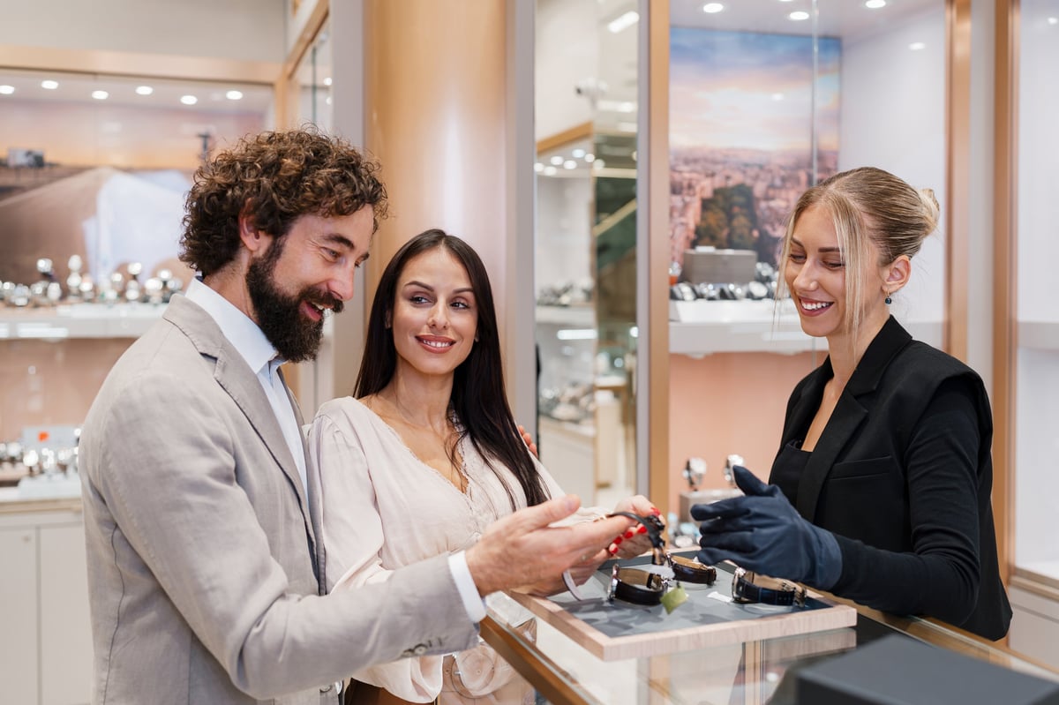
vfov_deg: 37.8
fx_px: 1029
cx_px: 530
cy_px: 352
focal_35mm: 35
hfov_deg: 54.5
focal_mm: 35
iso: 100
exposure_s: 1/200
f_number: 2.2
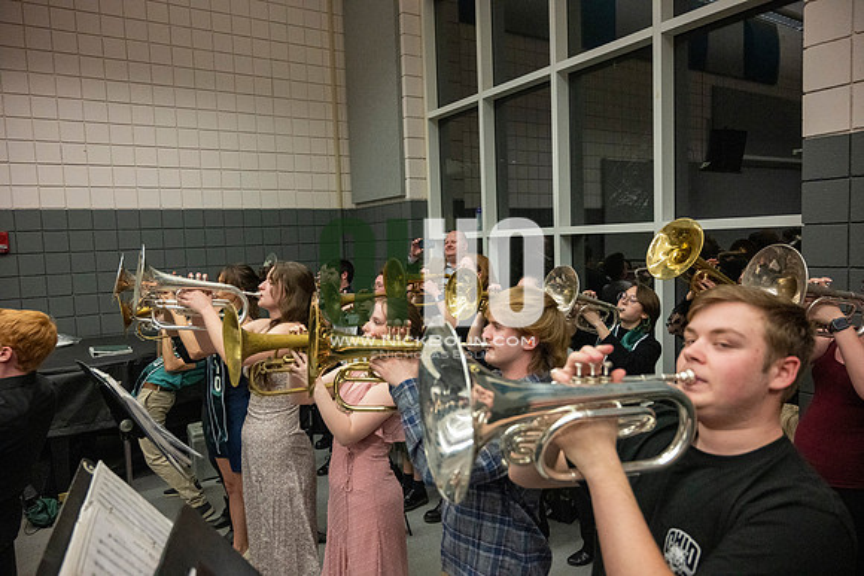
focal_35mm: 24
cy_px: 288
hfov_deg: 73.7
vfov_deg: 53.2
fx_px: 576
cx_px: 432
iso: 10000
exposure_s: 1/500
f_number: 4
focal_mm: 24
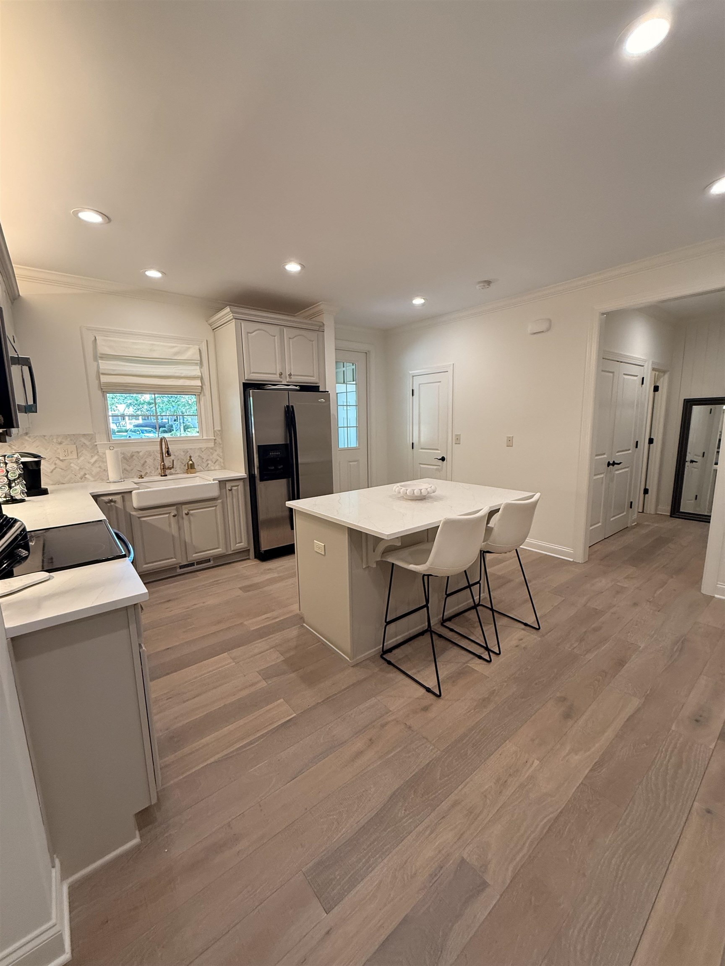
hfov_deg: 85.7
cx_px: 362
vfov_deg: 102.1
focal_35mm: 14
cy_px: 483
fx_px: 391
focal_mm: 2.22
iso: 250
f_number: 2.2
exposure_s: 1/120
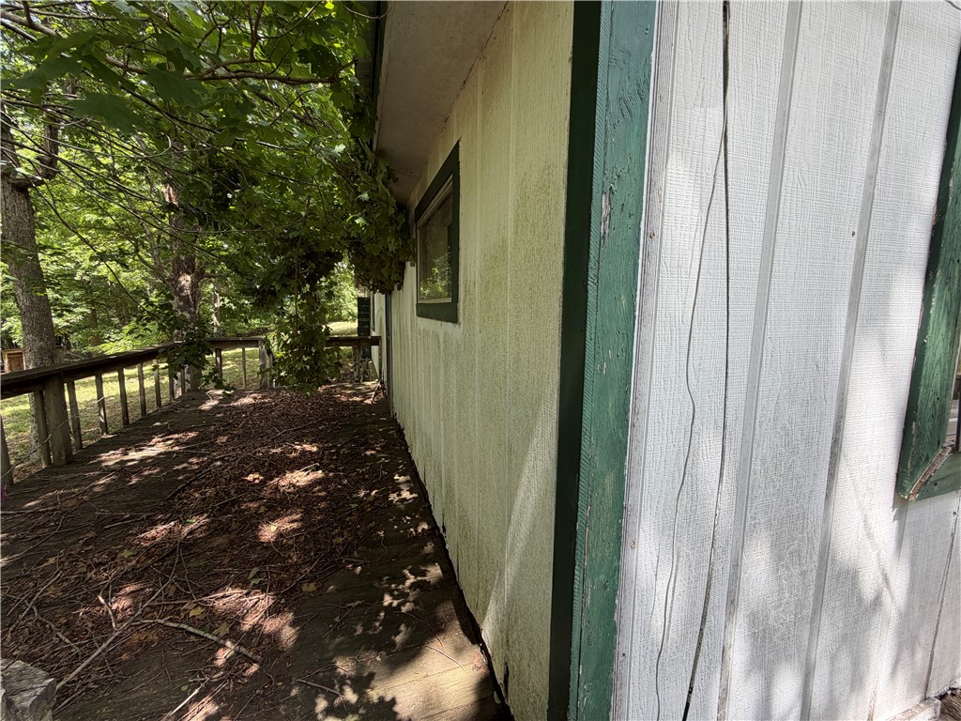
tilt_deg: -7.4
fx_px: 389
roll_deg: -1.1
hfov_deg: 102.1
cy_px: 360
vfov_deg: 85.7
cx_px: 480
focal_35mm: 14
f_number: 2.2
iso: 40
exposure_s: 1/220
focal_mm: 2.22
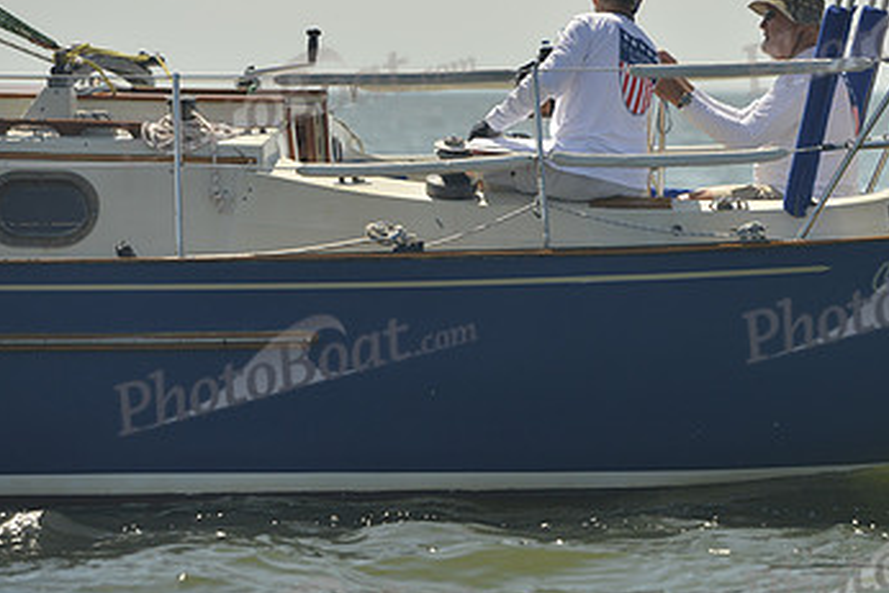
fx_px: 6621
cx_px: 612
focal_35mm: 268
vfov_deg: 5.1
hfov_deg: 7.7
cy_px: 199
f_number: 5
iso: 200
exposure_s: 1/1000
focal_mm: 160
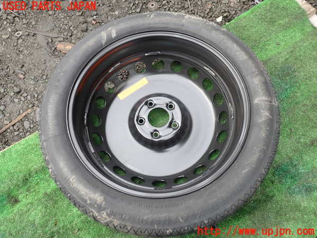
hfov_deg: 60.0
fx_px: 275
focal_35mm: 30
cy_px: 119
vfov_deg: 46.8
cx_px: 158
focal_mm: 5.4
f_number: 2.3
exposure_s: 1/100
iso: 100
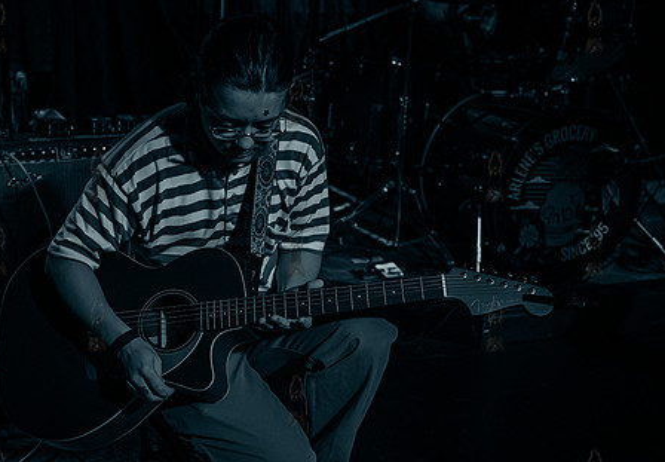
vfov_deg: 27.2
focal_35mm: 51
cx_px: 256
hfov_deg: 38.2
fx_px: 954
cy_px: 237
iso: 16000
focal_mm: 35
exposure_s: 1/400
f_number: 3.2
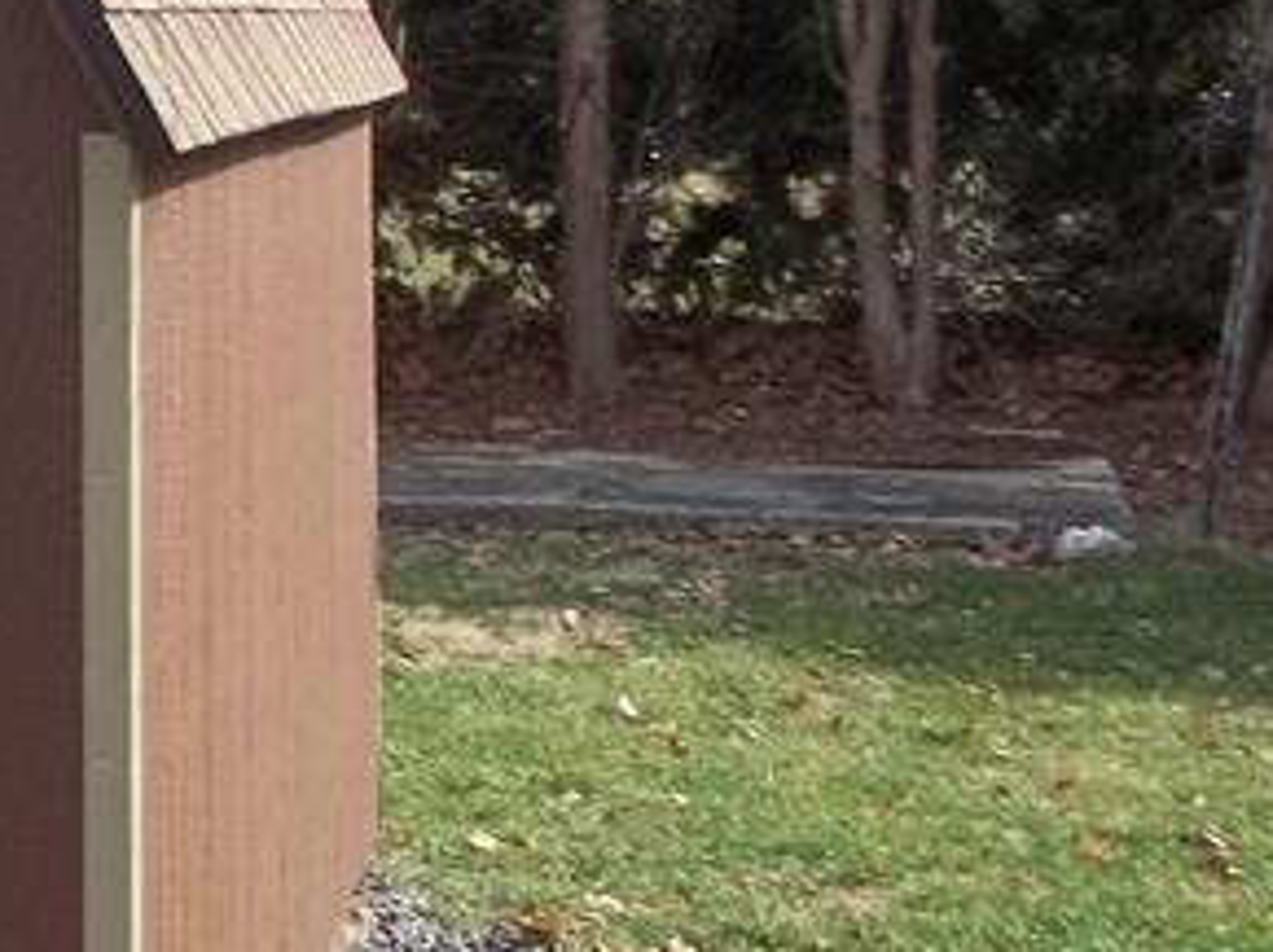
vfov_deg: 13.1
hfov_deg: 16.1
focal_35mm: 113
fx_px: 4152
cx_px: -584
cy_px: 395
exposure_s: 1/60
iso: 64
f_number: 8.8
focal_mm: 5.7
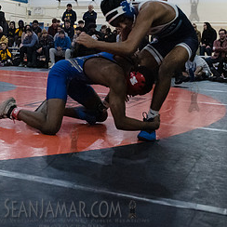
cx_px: 73
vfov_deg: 30.4
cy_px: 51
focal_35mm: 55
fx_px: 408
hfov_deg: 30.8
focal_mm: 24
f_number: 3.2
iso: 8000
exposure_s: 1/400
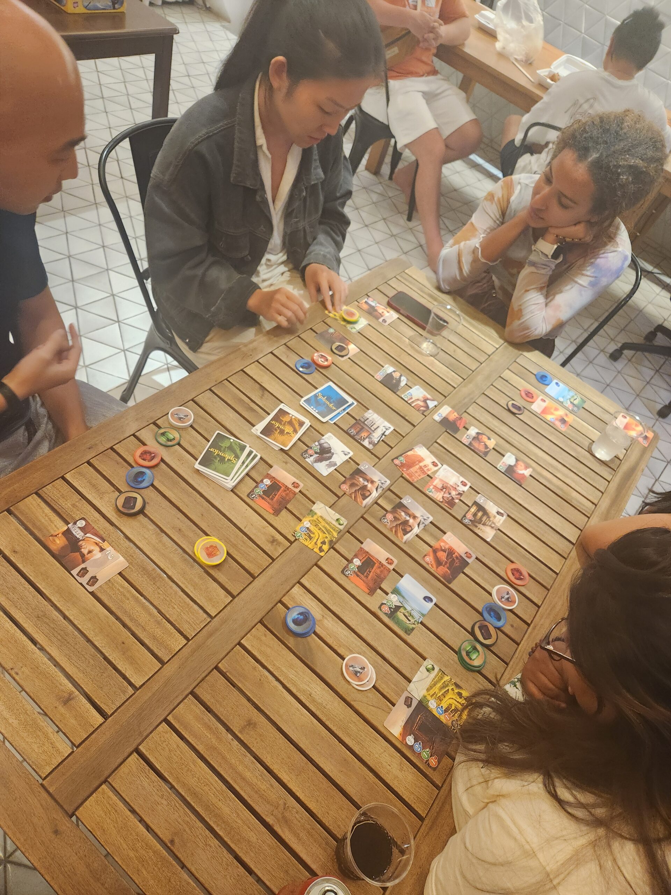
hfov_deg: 58.9
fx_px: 594
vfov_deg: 73.9
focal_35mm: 23
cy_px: 448
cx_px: 336
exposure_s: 1/50
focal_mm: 5.4
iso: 640
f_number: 1.8
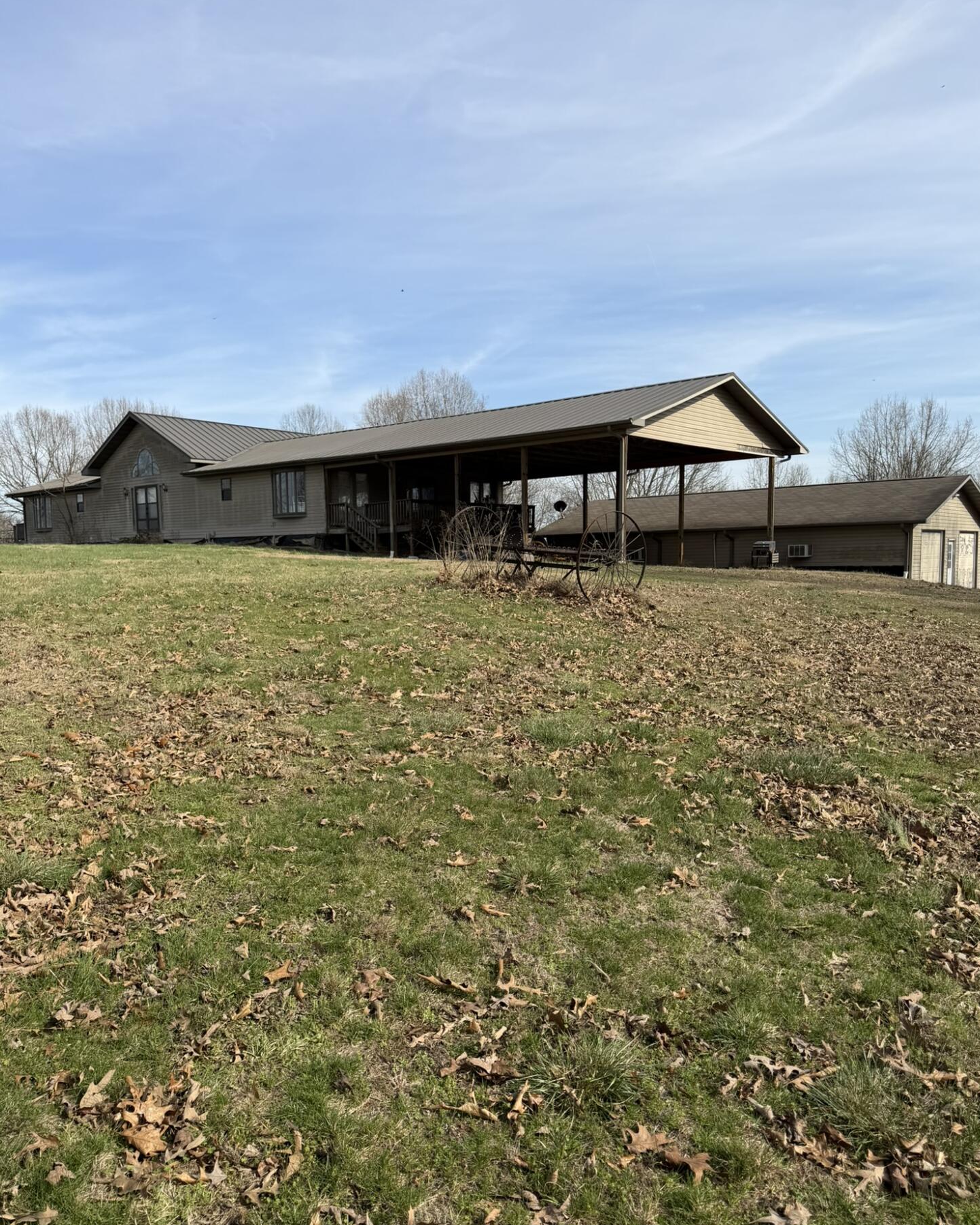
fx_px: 942
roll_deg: +2.0
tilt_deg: -3.2
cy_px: 653
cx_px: 487
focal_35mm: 26
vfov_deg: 66.0
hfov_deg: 54.9
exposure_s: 1/3953
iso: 80
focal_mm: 6.76
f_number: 1.78
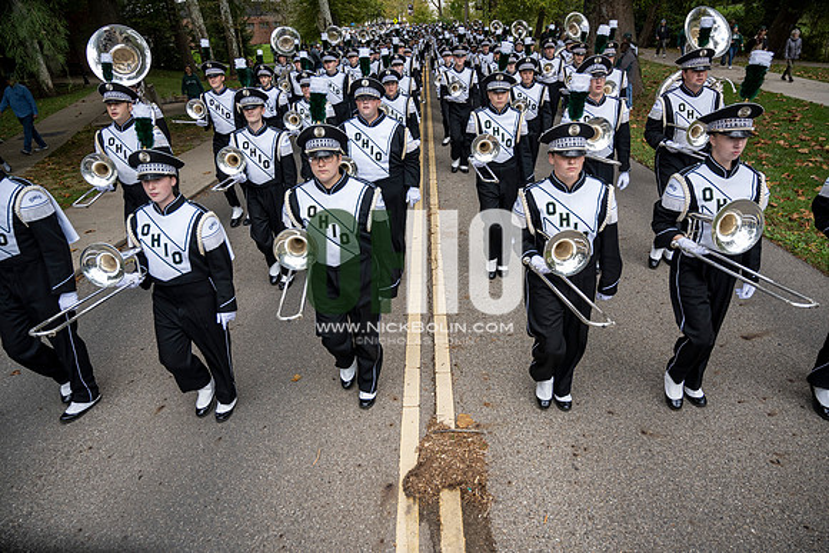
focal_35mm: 24
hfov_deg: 73.7
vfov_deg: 53.2
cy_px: 276
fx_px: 553
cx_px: 414
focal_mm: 24
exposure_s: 1/1000
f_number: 4
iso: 500
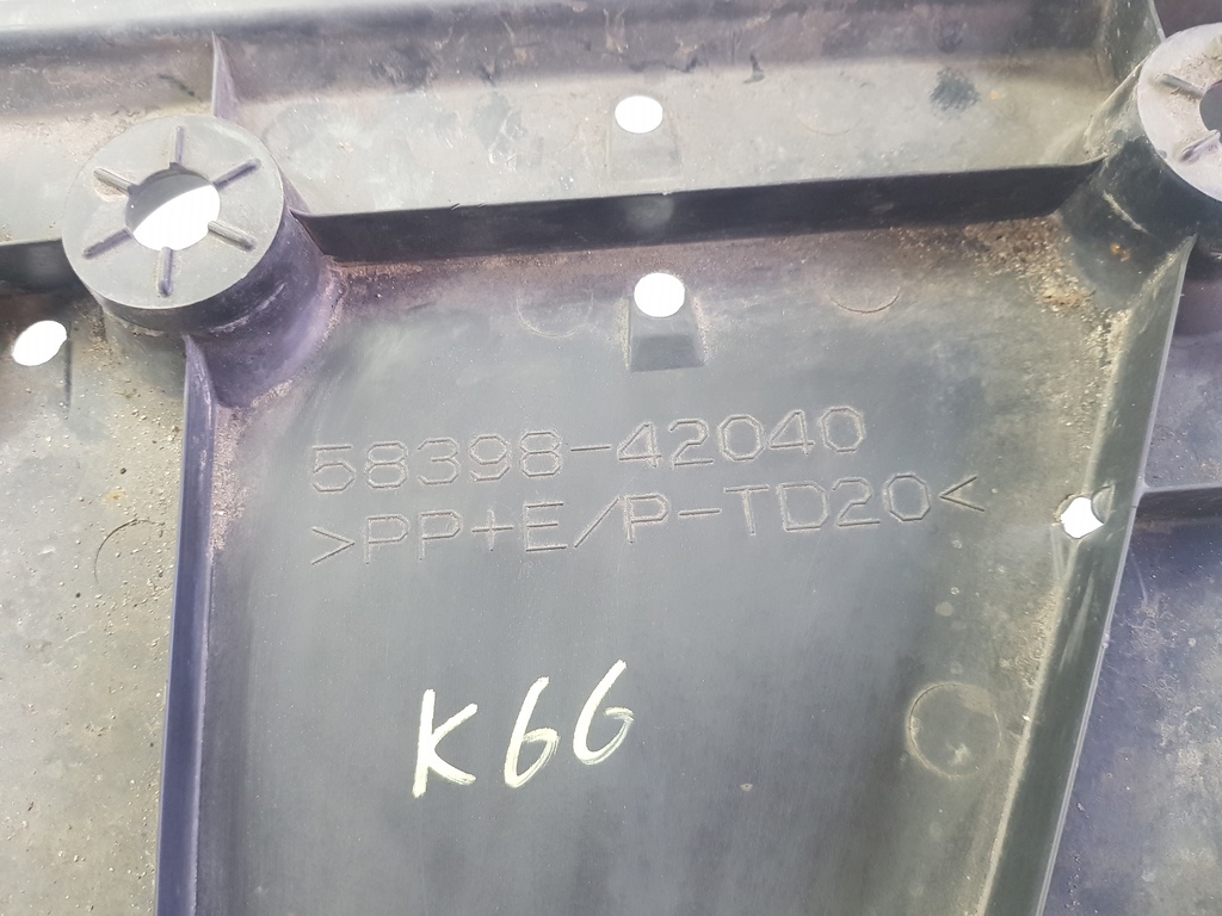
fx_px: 918
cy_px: 458
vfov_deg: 53.1
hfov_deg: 67.3
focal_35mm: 26
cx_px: 611
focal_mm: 4.2
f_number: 1.7
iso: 250
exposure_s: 1/100
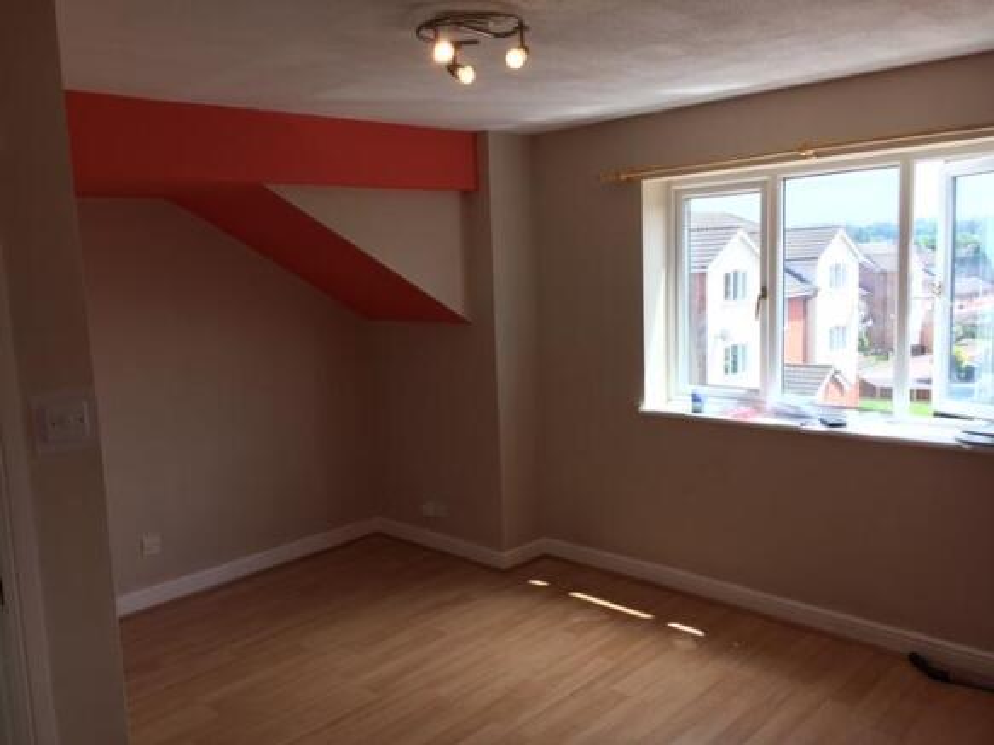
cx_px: 497
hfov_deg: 61.7
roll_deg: +2.7
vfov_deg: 48.2
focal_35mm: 29
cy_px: 372
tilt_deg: -7.3
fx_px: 833
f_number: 2.2
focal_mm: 4.15
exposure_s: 1/136
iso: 25
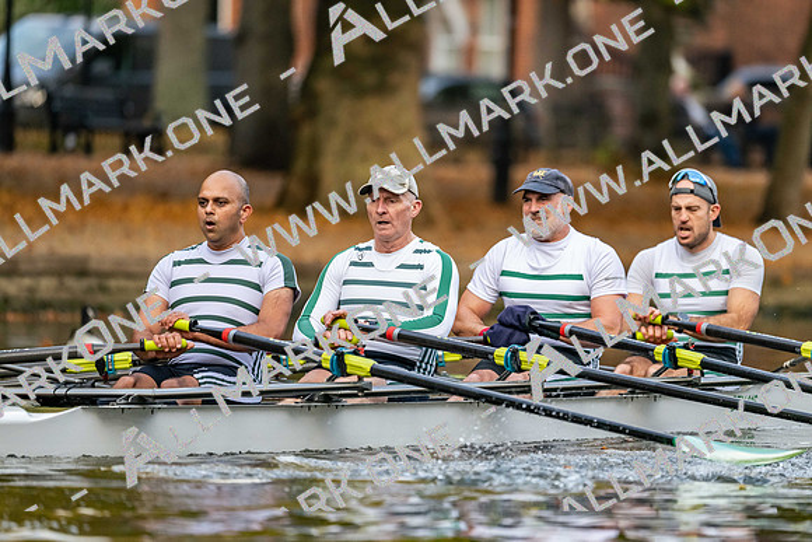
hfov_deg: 5.2
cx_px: 406
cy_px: 271
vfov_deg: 3.4
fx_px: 9024
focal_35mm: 400
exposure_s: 1/2500
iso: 3200
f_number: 4.5
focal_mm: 400
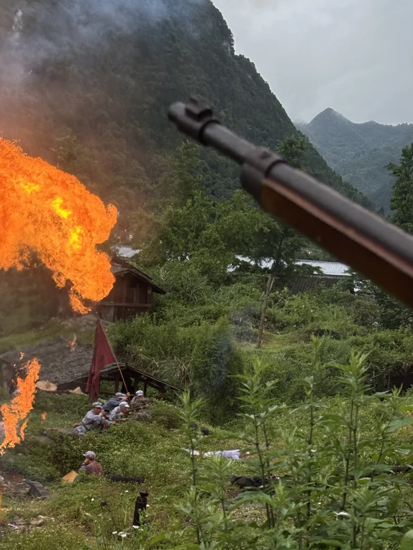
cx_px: 85
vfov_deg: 23.4
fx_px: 1320
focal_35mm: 83
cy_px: 373
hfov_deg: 17.6
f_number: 1.6
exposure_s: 1/2151
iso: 32
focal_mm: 5.96
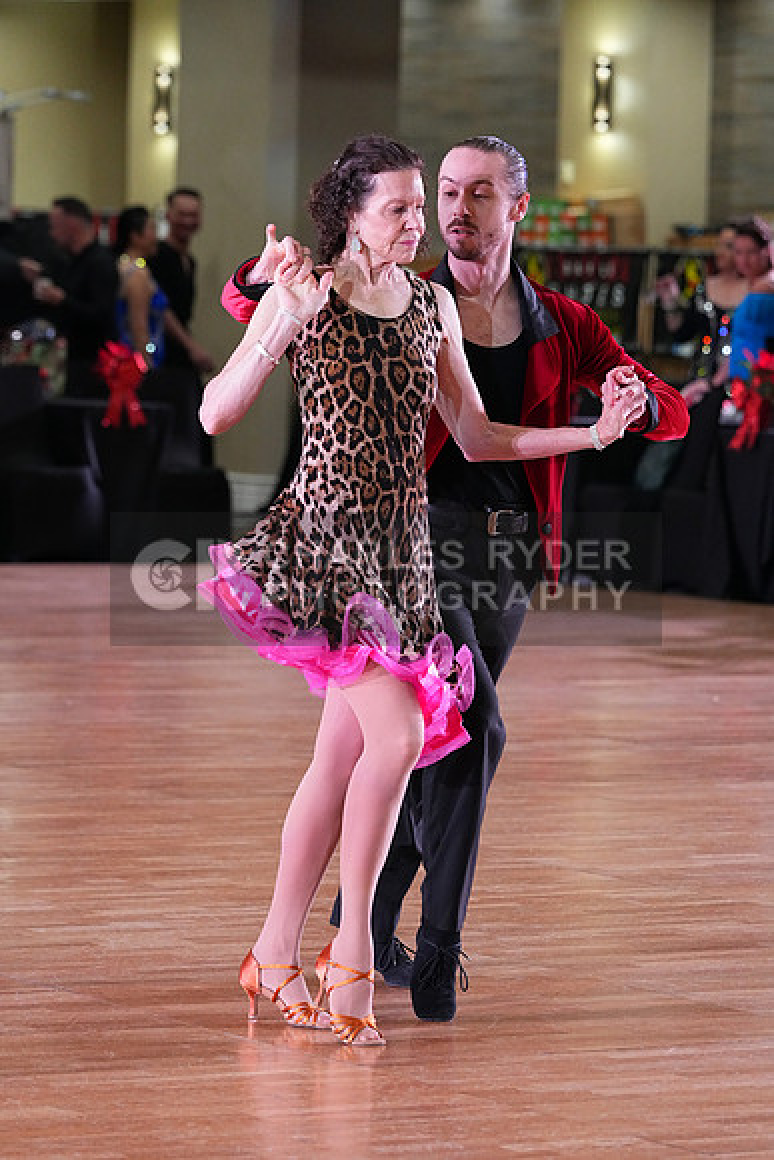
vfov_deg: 11.3
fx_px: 5866
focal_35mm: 182
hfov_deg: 7.5
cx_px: 387
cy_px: 580
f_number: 5.6
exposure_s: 1/320
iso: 5000
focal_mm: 182
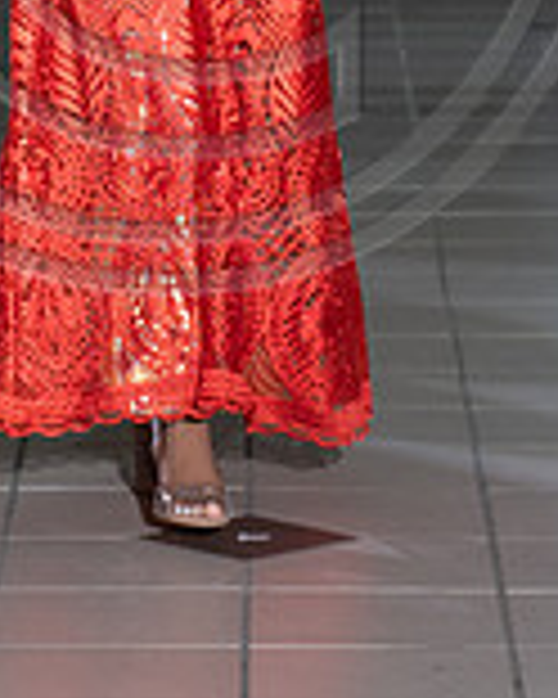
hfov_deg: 5.4
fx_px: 5925
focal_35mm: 287
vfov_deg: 6.7
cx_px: 166
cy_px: -162
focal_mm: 105
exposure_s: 1/160
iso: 1250
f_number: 5.6
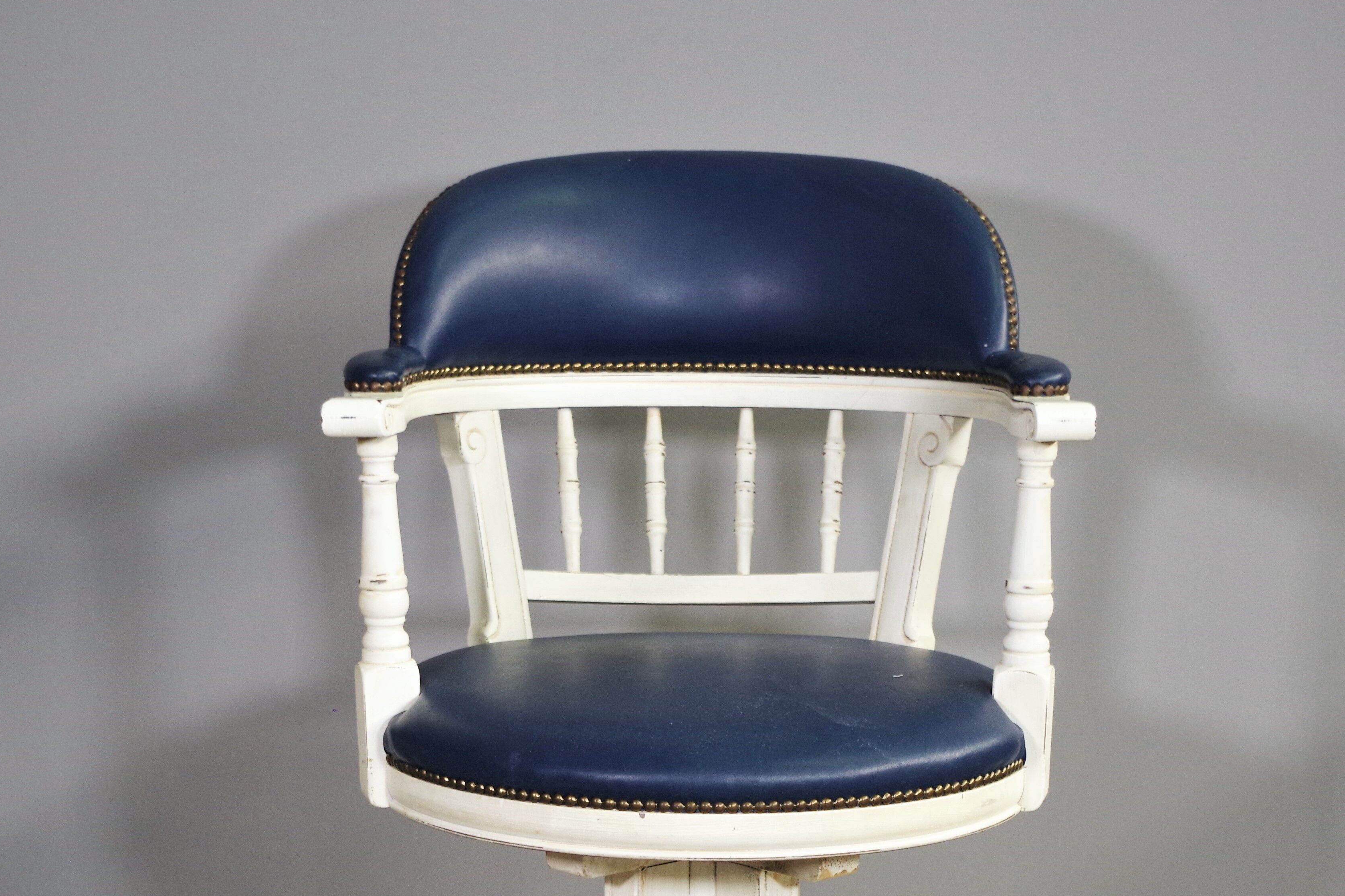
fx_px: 2802
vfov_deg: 18.0
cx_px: 693
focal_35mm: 75
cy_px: 693
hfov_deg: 27.0
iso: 400
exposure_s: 1/60
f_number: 4
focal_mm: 30.63
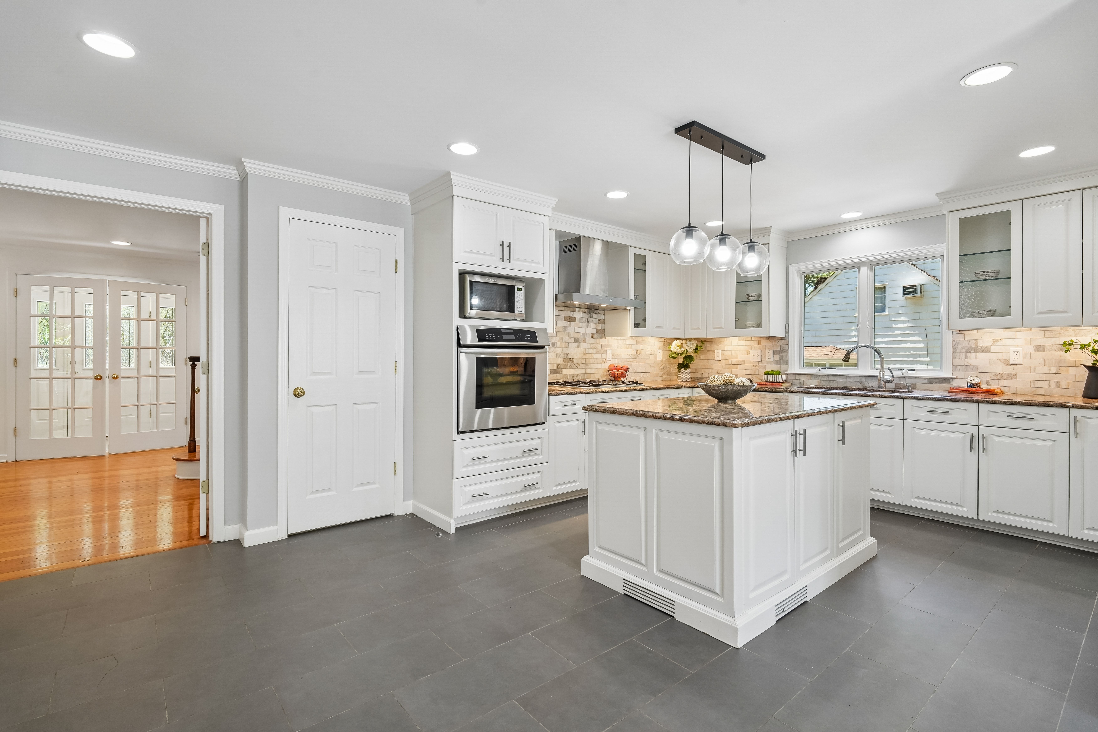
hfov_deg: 96.7
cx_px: 549
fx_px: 488
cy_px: 366
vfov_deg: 73.7
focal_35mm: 16
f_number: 8
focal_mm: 16
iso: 400
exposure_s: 1/15
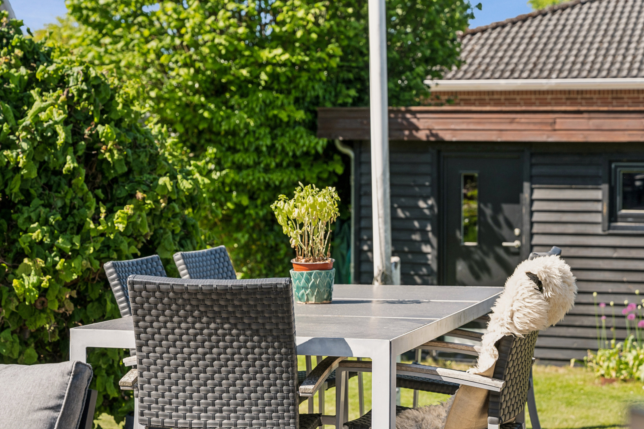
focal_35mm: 79
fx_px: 1413
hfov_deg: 25.7
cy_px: 211
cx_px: 338
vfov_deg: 17.3
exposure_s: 1/640
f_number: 6.3
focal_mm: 70
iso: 400
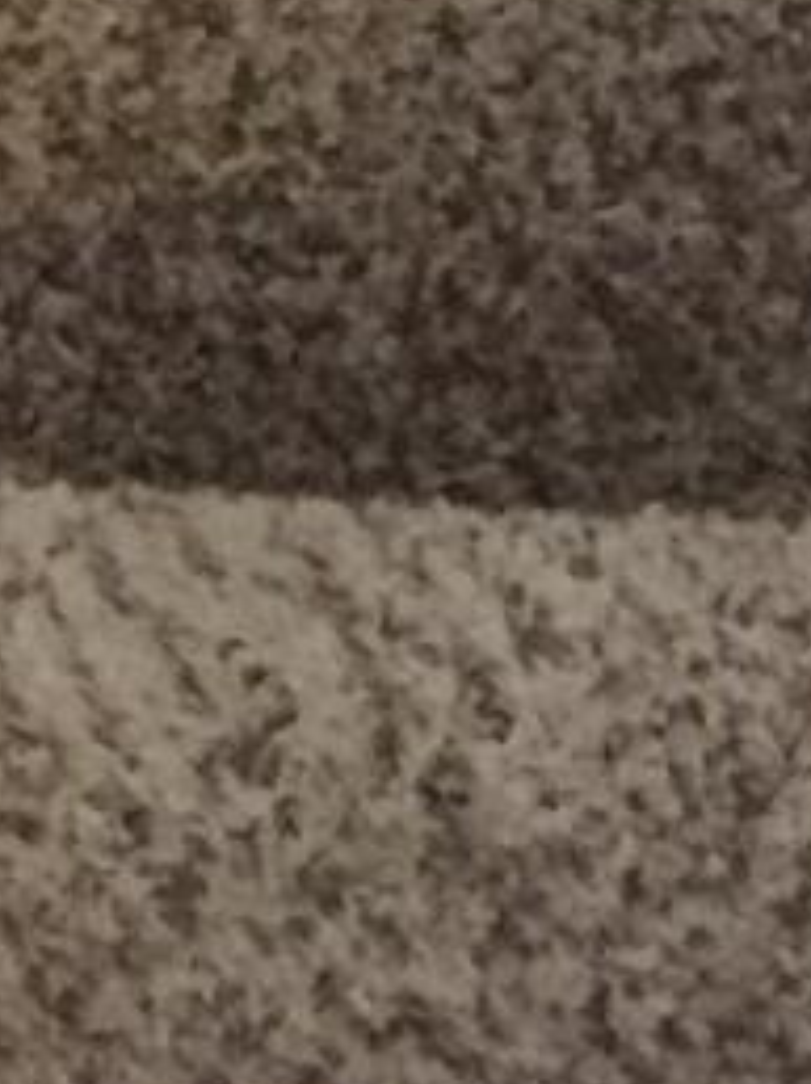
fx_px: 7040
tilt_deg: -50.9
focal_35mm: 225
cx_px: -1084
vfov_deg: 7.2
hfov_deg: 6.3
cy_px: -2786
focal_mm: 4.15
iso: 320
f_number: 2.2
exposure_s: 1/15
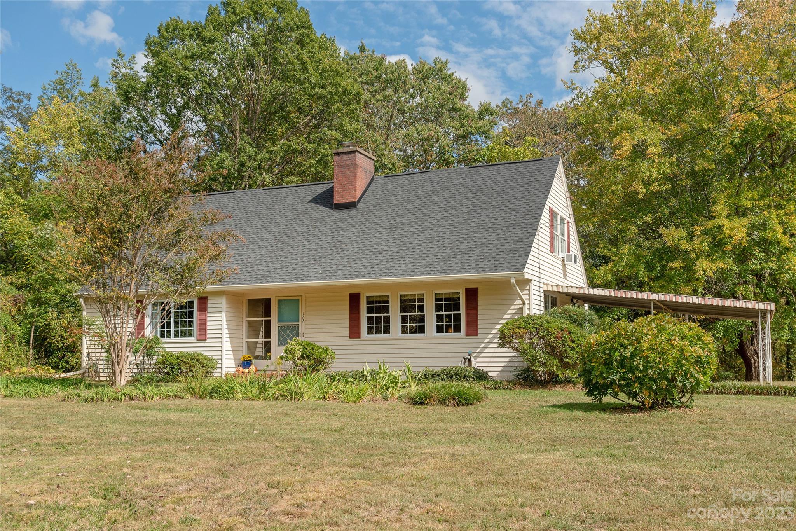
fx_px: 774
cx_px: 398
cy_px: 266
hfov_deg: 54.4
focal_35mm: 35
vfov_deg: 37.9
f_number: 7.1
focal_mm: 35
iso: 200
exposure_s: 1/1250
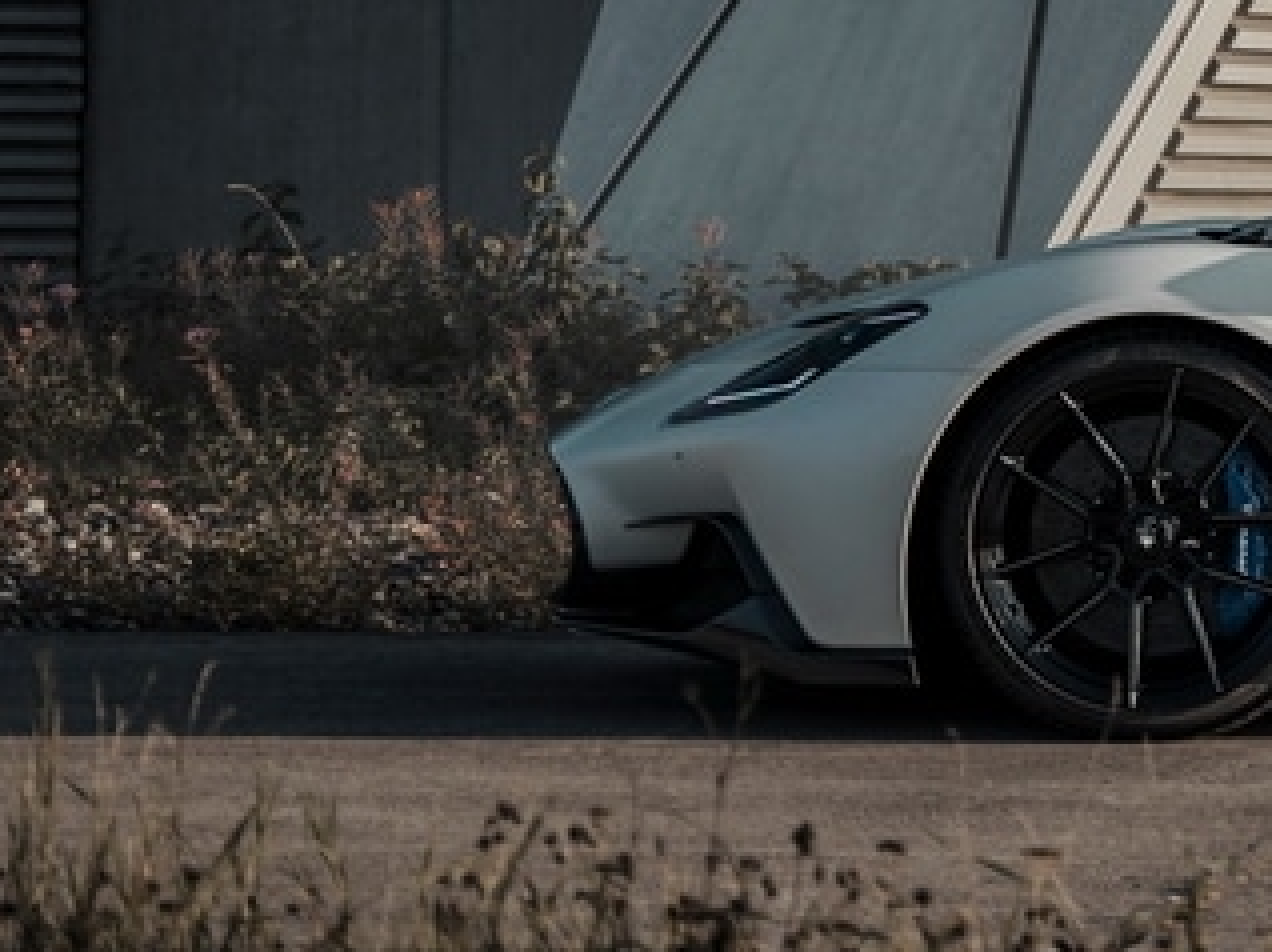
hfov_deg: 9.2
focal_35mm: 210
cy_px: -286
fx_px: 7717
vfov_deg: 7.0
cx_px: 1952
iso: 50
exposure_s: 1/320
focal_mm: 54.3
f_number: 2.8
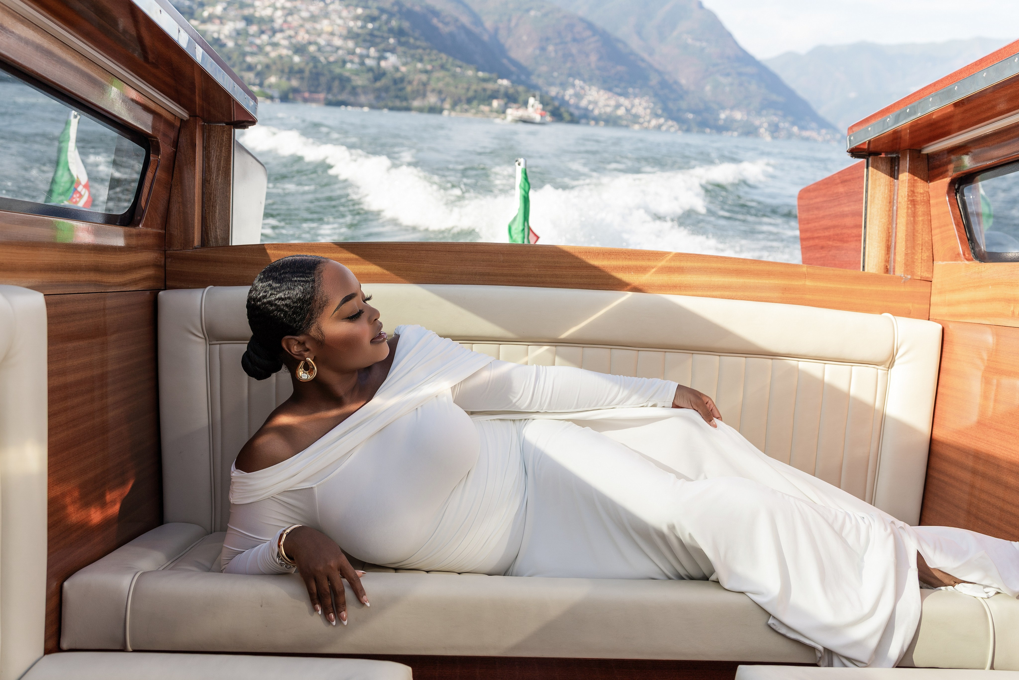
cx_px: 510
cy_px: 340
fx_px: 991
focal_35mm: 35
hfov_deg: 54.4
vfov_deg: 37.9
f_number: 4.5
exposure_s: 1/400
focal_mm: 35
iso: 100
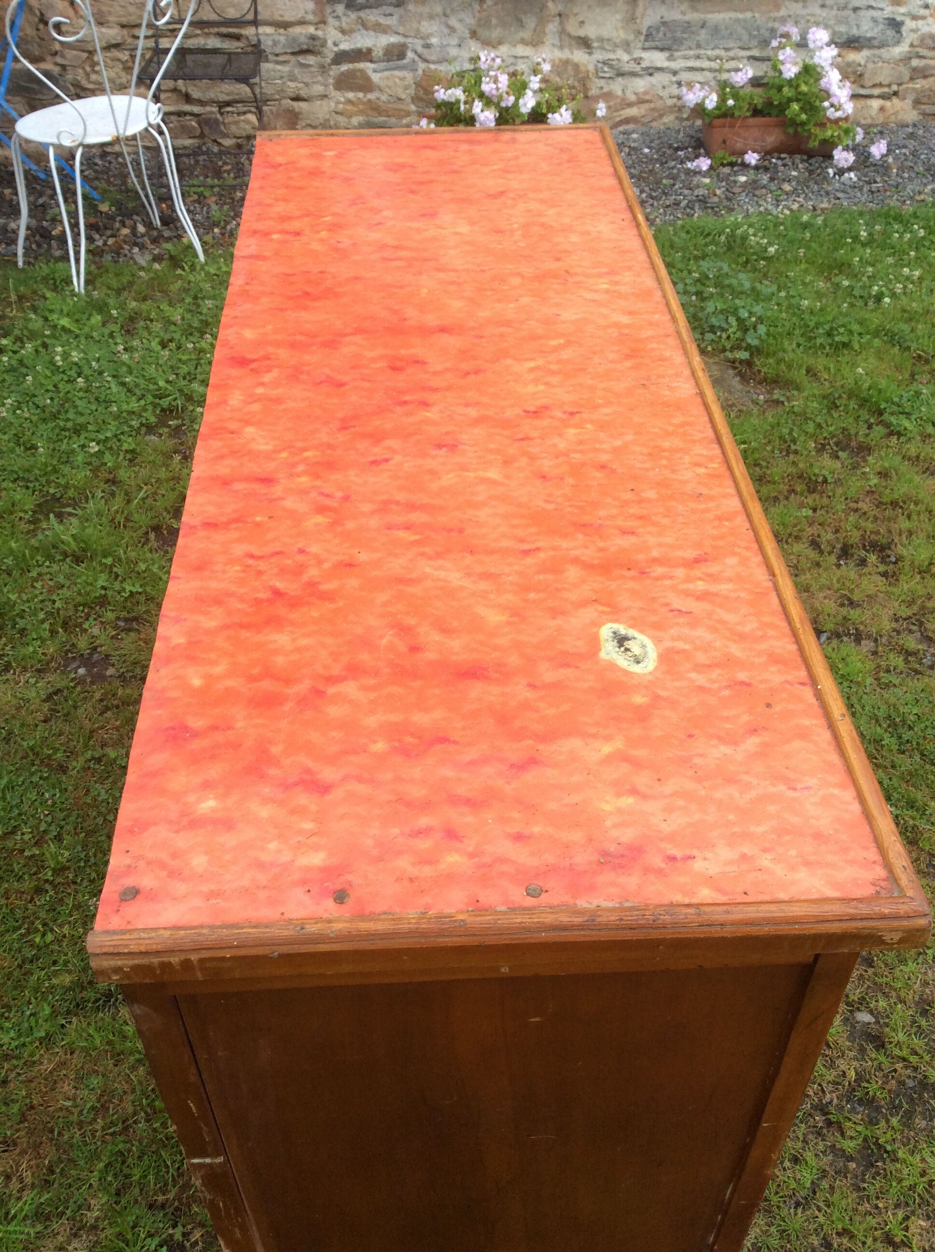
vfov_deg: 56.9
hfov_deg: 44.1
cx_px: 468
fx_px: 1156
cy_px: 626
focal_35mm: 32
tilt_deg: -39.8
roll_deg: -0.4
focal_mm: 3.3
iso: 50
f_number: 2.4
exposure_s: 1/100
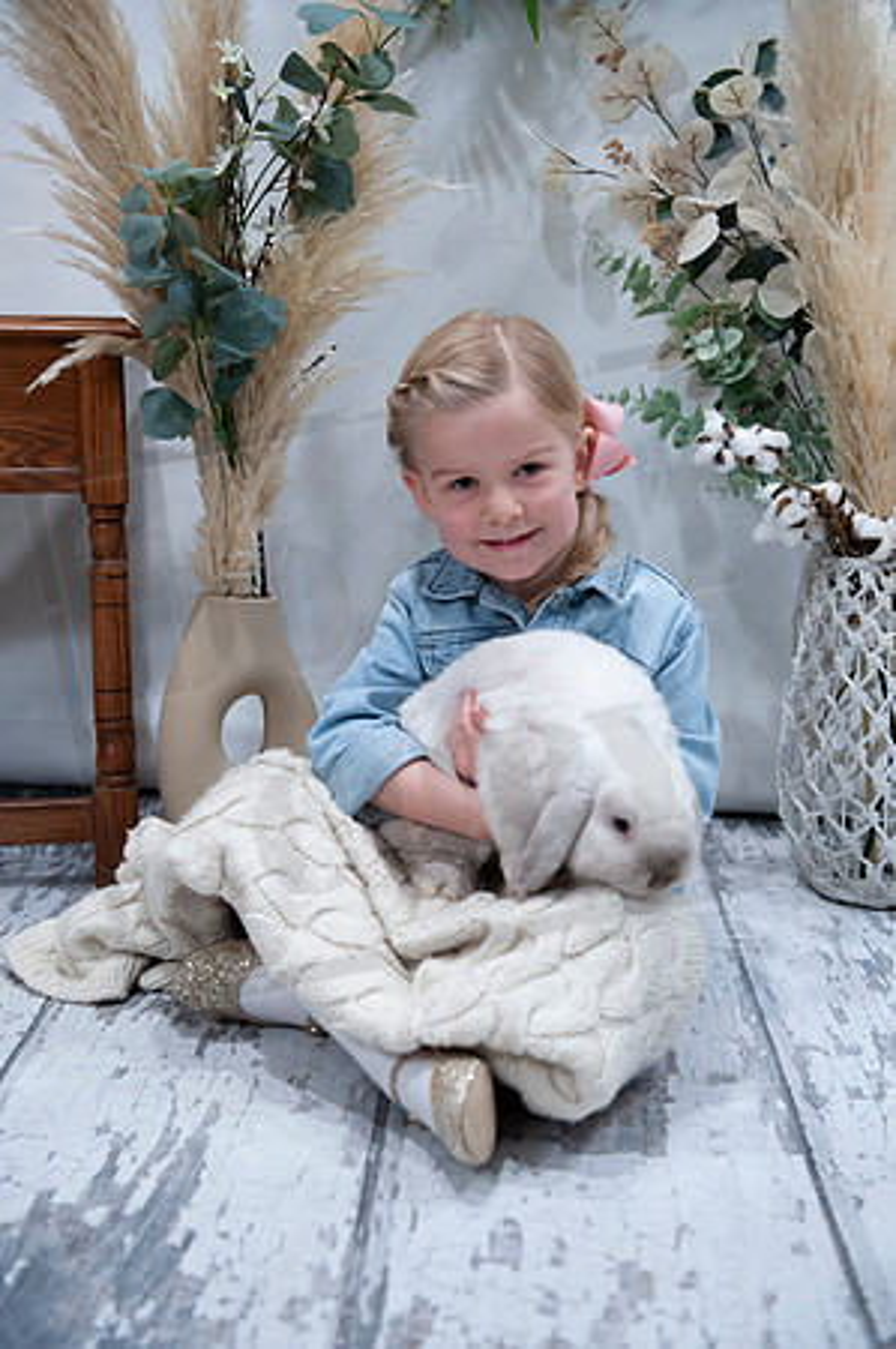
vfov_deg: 41.2
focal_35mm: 48
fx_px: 1796
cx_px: 448
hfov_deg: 28.0
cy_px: 674
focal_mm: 48
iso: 1600
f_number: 3.5
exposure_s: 1/60
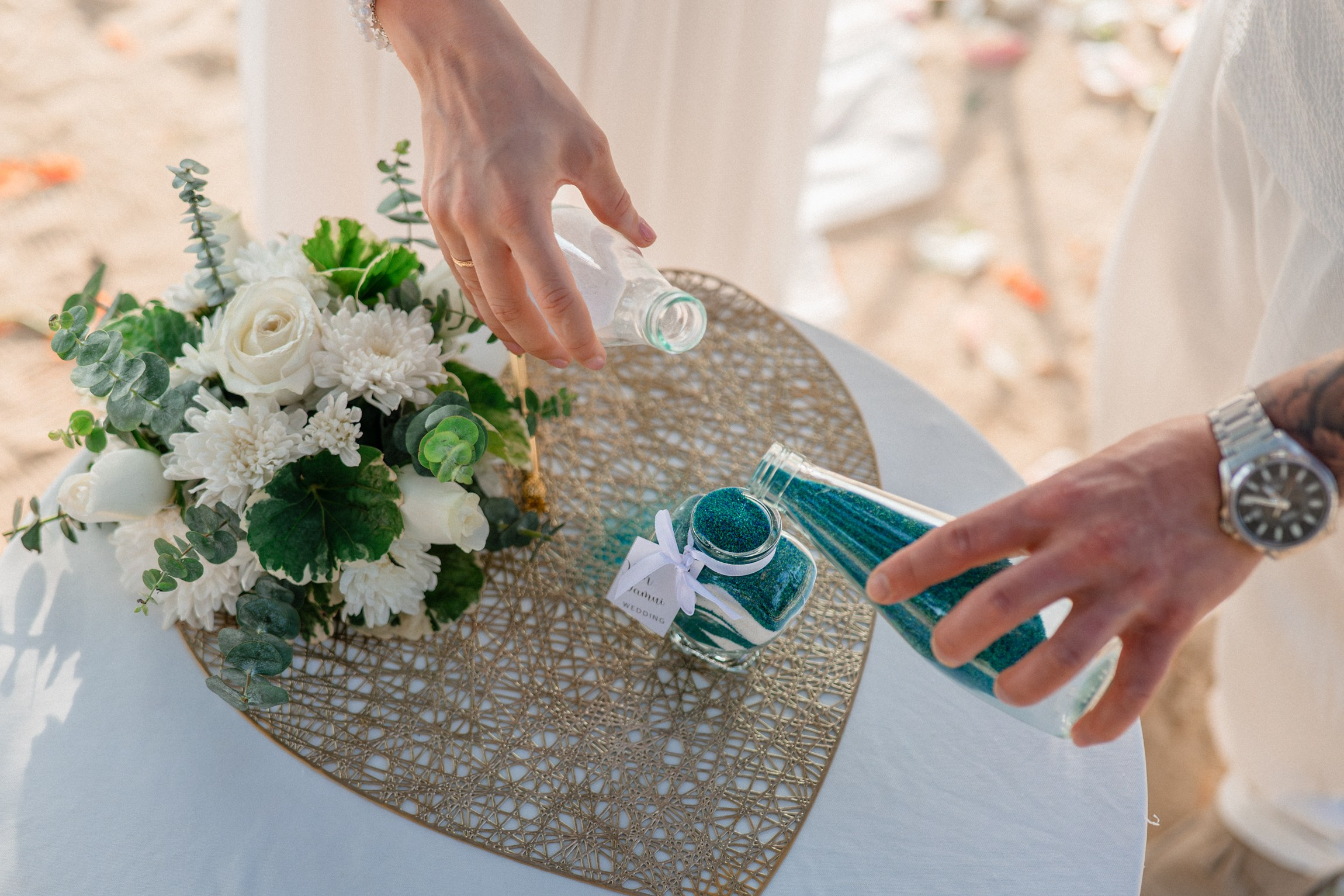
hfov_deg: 34.5
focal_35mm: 58
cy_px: 518
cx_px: 566
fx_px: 2161
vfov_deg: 23.4
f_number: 2.2
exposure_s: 1/3200
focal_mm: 50
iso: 1250
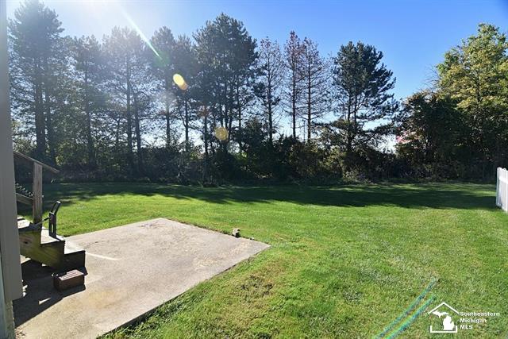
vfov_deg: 72.1
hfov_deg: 95.0
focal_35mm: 16
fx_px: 233
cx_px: 254
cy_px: 170
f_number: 7.1
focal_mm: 11
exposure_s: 1/250
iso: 200
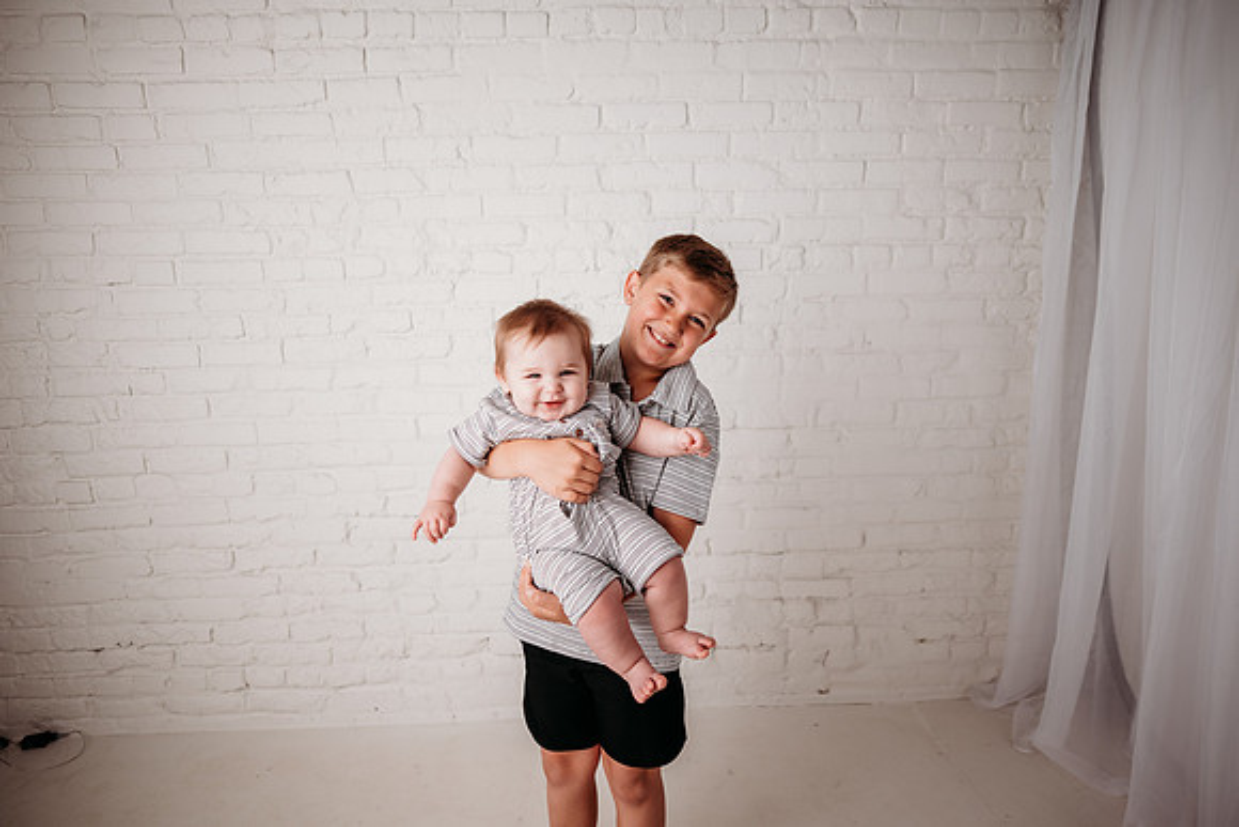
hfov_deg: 73.7
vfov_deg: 53.2
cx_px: 620
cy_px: 414
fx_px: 826
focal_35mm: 24
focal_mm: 24
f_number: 2
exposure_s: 1/200
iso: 100
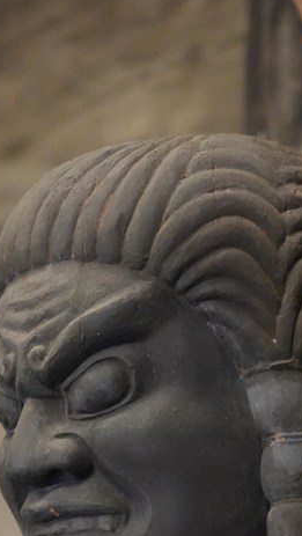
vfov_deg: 8.8
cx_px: 176
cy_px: 438
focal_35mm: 243
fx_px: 3454
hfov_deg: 5.0
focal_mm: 105
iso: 12800
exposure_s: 1/100
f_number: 4
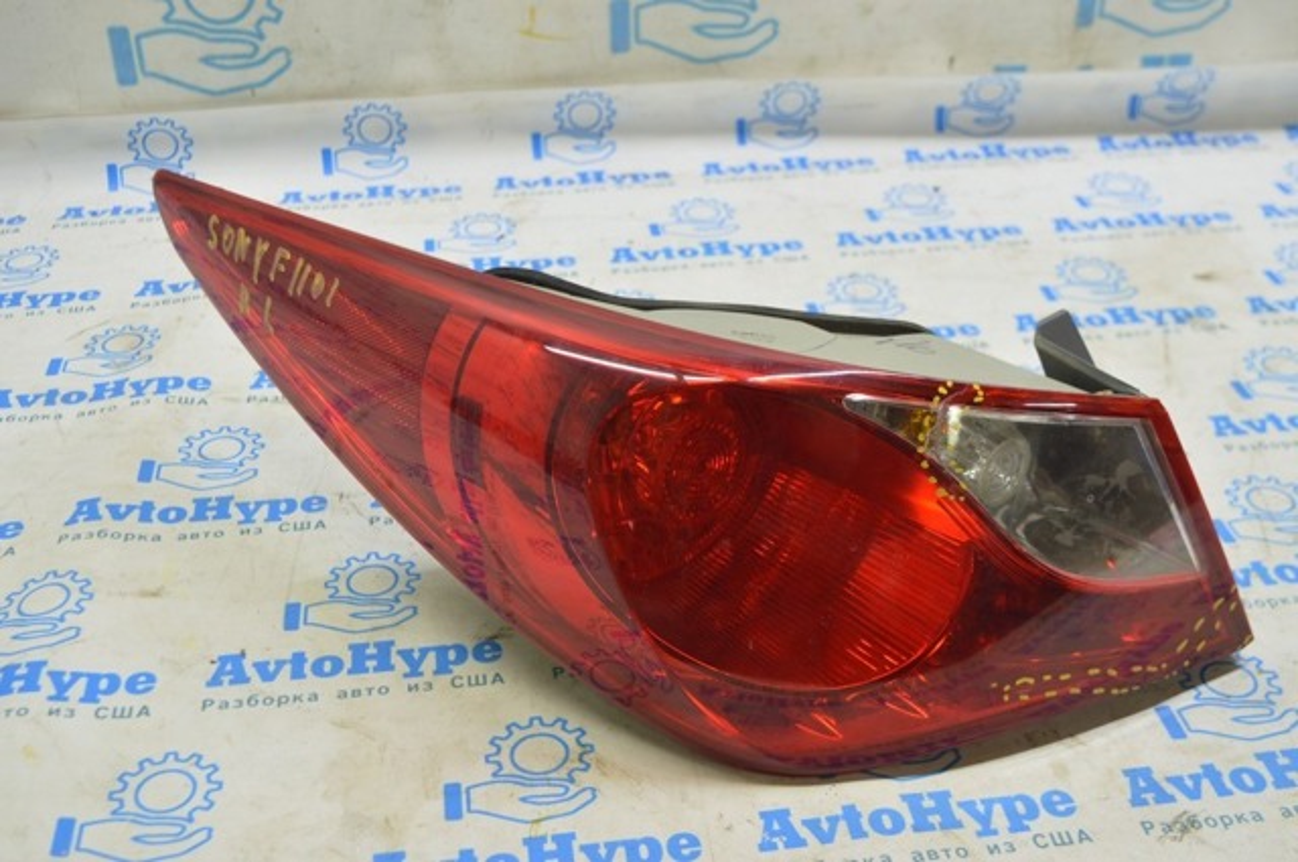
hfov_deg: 43.7
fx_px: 1620
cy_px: 431
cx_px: 649
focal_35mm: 45
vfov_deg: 29.8
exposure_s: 1/20
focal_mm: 30
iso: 400
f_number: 5.6
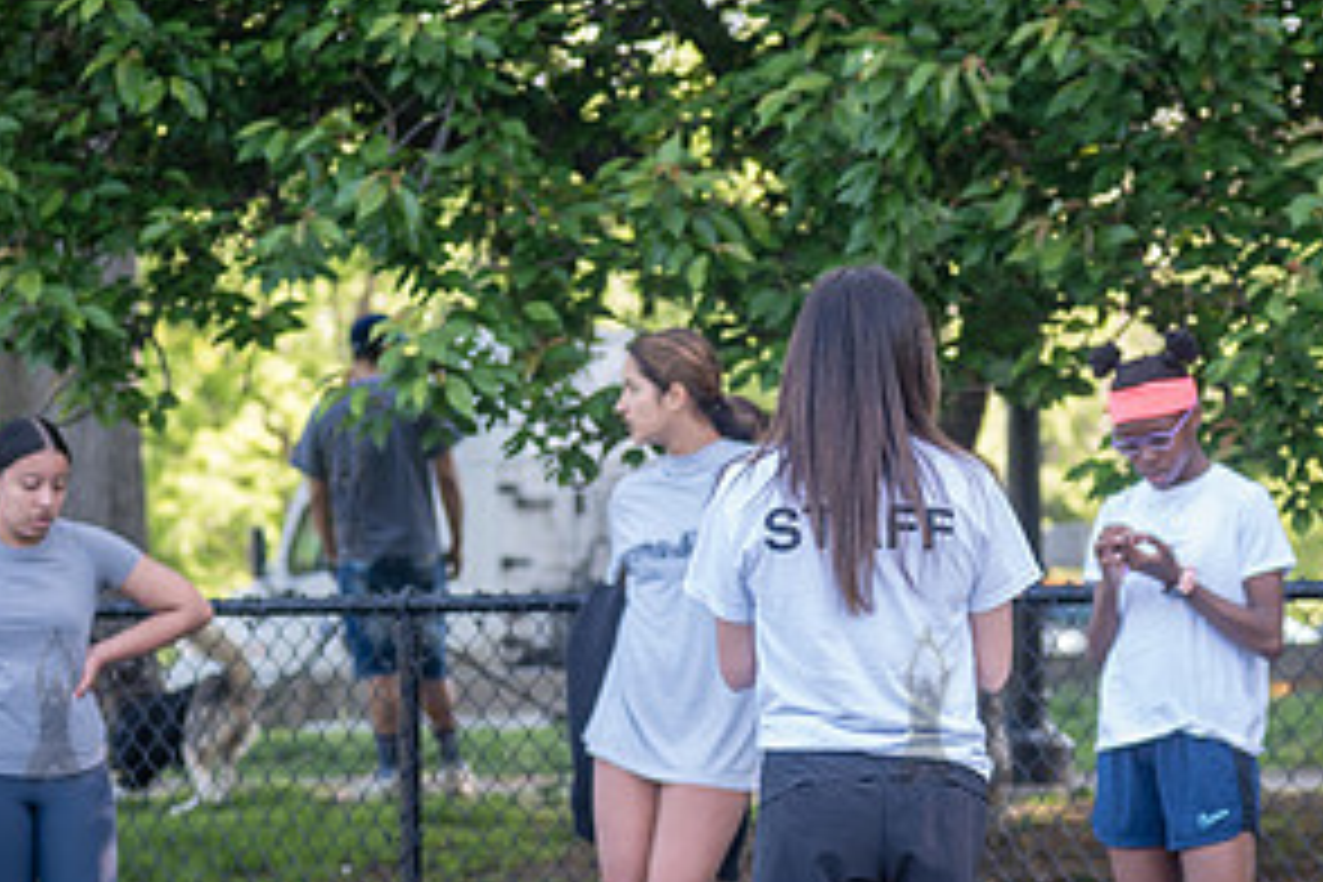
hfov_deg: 11.3
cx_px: 828
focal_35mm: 182
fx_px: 6688
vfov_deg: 7.5
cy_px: 767
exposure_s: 1/320
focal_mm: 86
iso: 400
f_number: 4
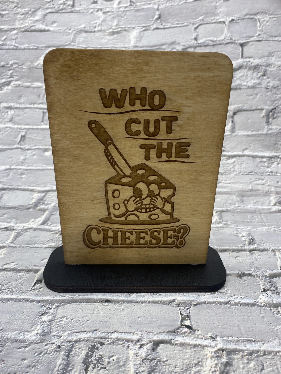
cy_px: 187
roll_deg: -0.2
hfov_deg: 53.1
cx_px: 140
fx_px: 281
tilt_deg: -22.5
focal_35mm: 26
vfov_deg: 67.3
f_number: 1.8
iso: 50
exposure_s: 1/120
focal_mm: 4.25
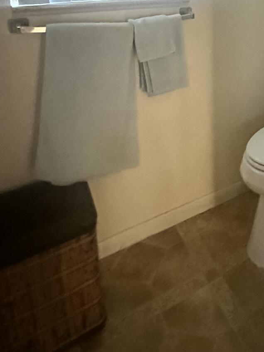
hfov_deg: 38.1
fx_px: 336
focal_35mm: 33
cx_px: 265
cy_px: 34
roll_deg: -3.8
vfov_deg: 49.2
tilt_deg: -12.4
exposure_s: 1/30
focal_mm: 2.22
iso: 1250
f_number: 2.2
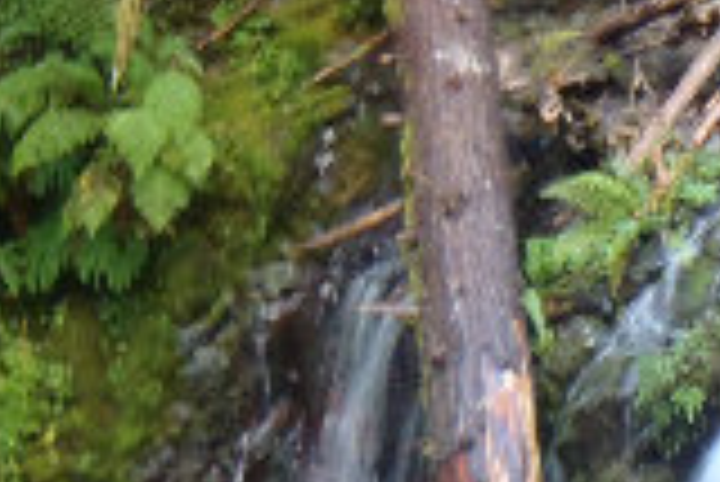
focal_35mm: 266
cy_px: 212
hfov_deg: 7.5
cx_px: 1395
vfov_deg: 5.2
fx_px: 5325
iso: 200
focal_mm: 11.43
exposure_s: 1/5
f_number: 5.4
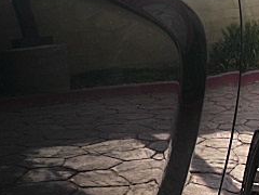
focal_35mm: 96
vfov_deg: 15.3
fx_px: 718
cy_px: 164
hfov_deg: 20.4
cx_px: 119
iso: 50
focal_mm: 6.3
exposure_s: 1/80
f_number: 2.8
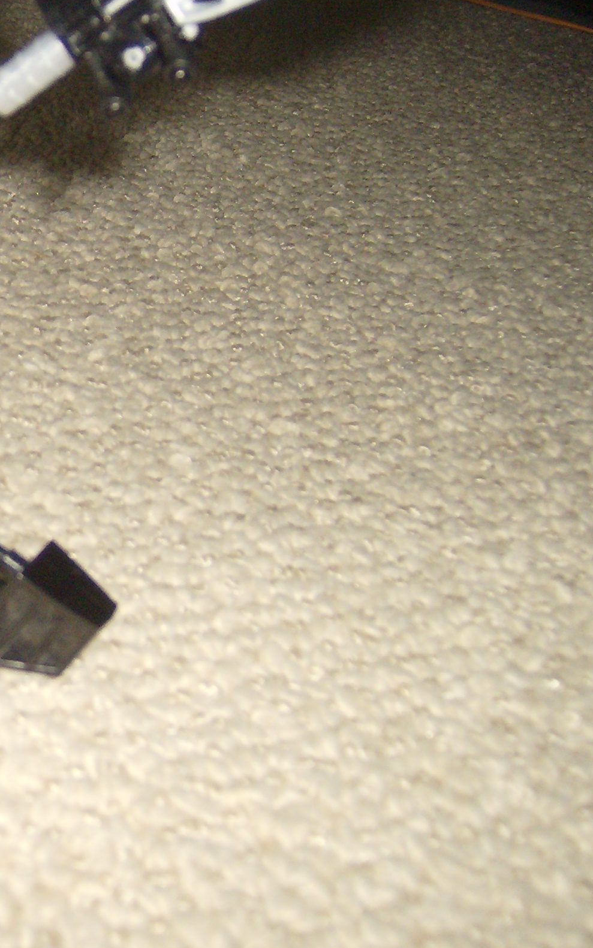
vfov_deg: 32.9
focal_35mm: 62
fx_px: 1603
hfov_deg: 19.5
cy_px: 391
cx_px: -149
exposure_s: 1/60
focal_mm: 6
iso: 200
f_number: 2.8
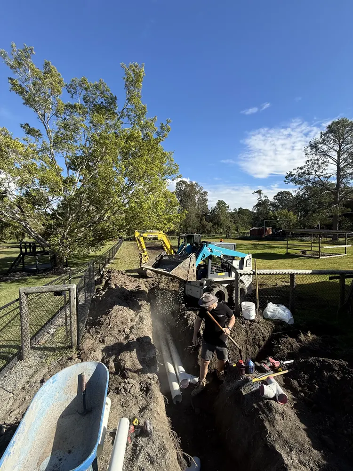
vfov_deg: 102.1
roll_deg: -0.8
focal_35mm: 14
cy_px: 236
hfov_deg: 85.7
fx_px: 190
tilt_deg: -4.1
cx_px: 176
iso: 50
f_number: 2.2
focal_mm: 2.22
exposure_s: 1/1087
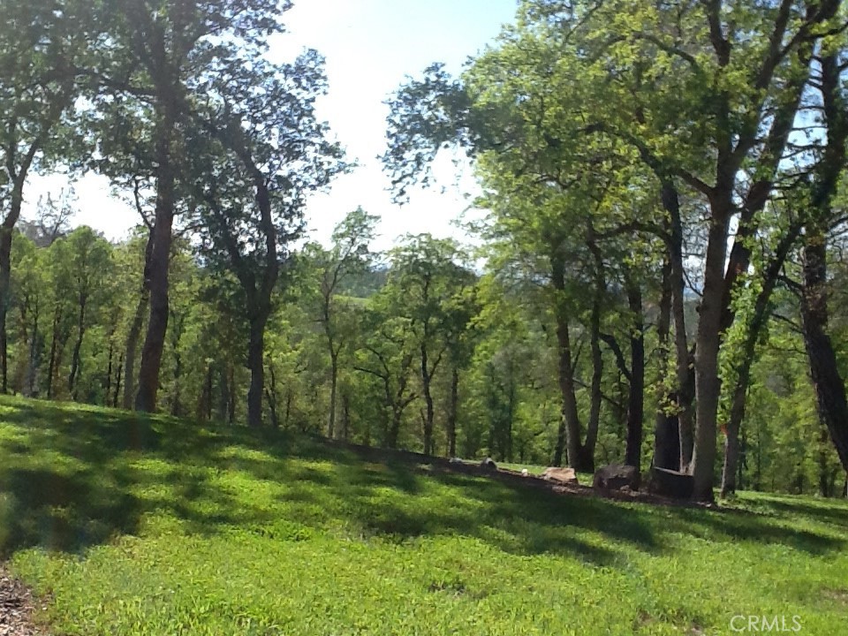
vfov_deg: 32.9
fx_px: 1078
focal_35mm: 44
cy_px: 318
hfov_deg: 42.9
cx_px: 424
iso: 40
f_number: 2.4
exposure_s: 1/835
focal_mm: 2.03
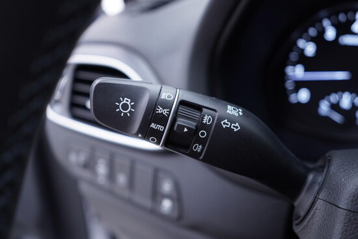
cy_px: 120
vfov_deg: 36.9
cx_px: 179
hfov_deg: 53.1
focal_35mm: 36
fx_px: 358
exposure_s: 1/40
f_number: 2.8
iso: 200
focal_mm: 24
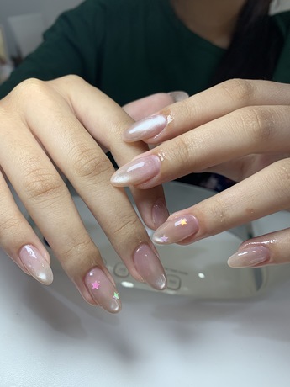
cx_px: 145
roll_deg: -10.5
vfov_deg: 67.3
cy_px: 194
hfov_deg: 53.1
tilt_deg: -33.1
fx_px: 290
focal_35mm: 26
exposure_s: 1/121
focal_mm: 4.25
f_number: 1.8
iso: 40
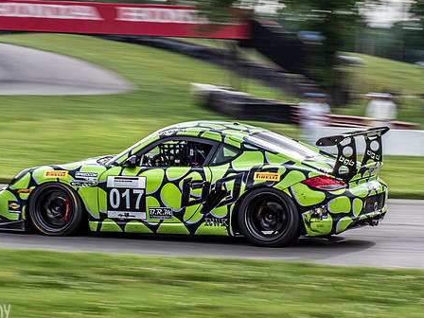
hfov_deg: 11.9
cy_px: 92
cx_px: 192
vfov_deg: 8.9
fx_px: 2033
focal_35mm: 166
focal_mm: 50
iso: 200
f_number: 13
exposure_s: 1/125
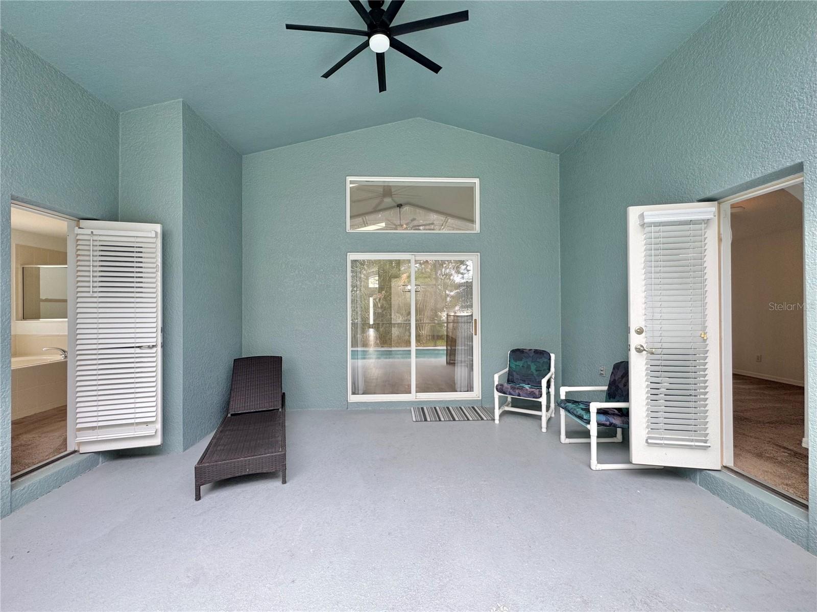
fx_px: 330
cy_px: 306
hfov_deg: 102.1
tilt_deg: +0.6
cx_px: 408
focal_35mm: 14
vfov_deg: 85.7
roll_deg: +0.2
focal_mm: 2.22
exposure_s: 1/120
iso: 80
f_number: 2.2
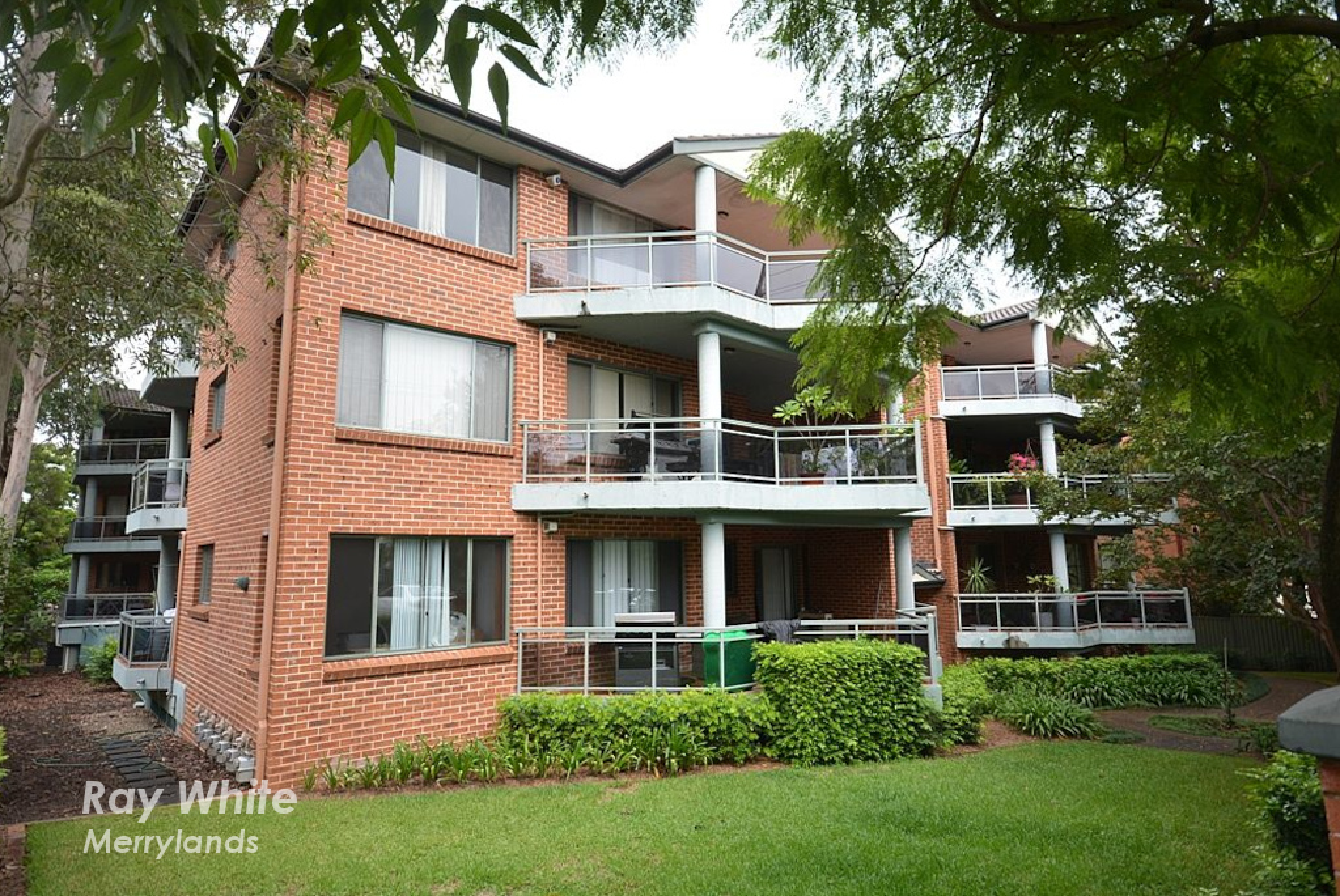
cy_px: 448
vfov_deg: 77.5
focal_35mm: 15
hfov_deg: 100.3
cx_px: 670
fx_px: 559
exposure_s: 1/60
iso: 220
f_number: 4
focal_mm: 10
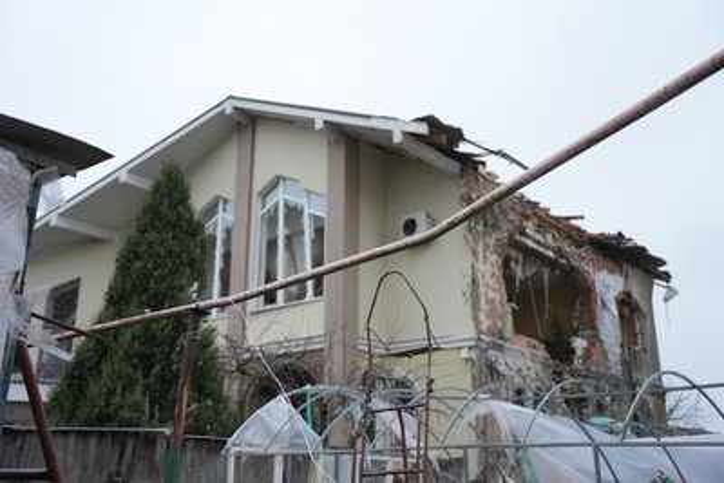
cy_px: 242
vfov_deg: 36.0
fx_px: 744
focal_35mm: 37
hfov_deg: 51.9
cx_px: 362
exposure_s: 1/125
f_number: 2.8
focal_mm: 37
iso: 400
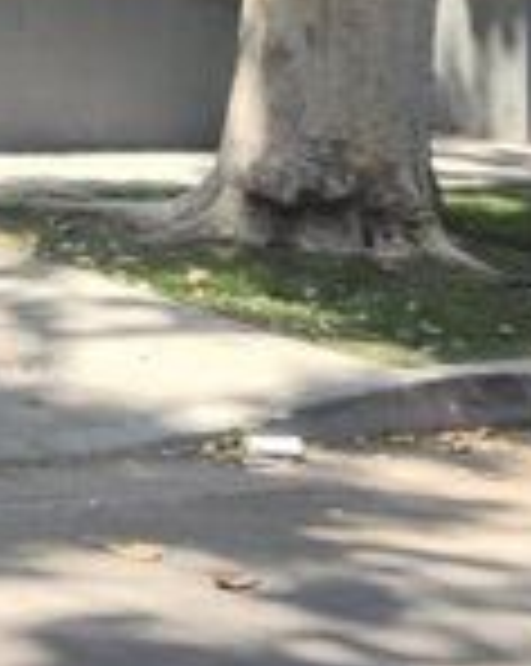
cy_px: -184
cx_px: -846
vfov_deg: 18.5
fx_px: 1909
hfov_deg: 11.9
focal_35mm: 97
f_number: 1.8
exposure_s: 1/340
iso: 25
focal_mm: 5.4
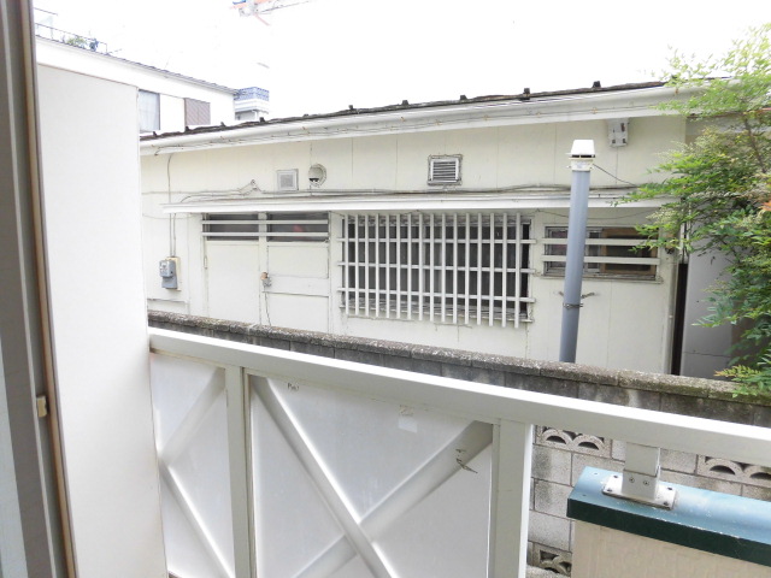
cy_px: 289
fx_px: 535
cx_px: 386
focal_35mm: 24
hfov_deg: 71.6
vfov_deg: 56.8
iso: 100
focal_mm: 4.3
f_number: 3.1
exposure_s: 1/160
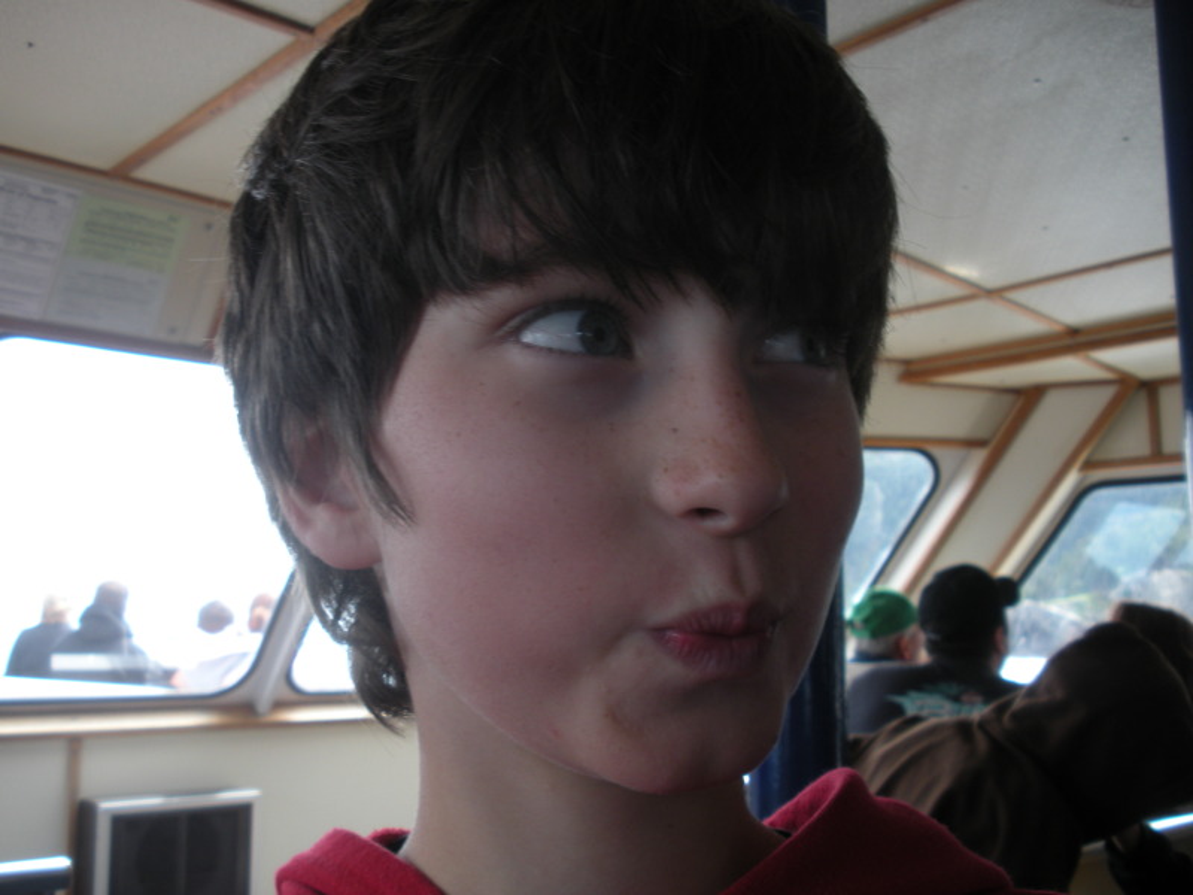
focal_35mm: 36
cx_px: 596
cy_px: 448
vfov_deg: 39.7
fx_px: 1241
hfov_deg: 51.4
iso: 64
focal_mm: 6.3
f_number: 3.5
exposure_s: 1/83.8
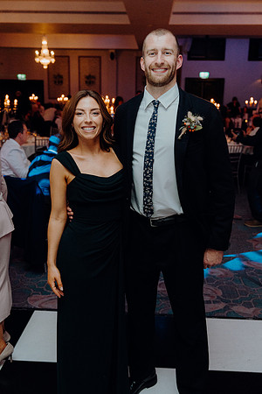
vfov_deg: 51.9
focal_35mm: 37
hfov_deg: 35.9
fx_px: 404
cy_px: 197
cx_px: 131
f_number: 3.5
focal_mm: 37
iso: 2500
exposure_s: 1/160
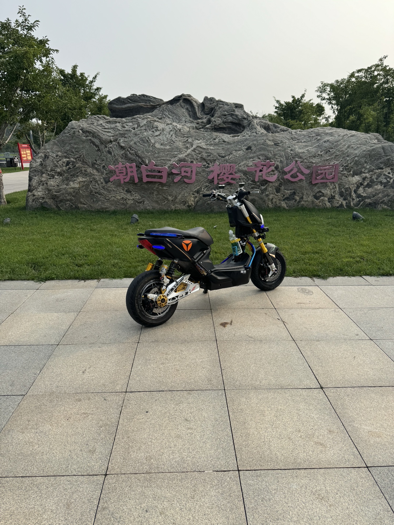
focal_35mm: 24
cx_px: 197
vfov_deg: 71.6
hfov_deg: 56.8
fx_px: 364
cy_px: 262
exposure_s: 1/3802
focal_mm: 6.76
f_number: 1.78
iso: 80
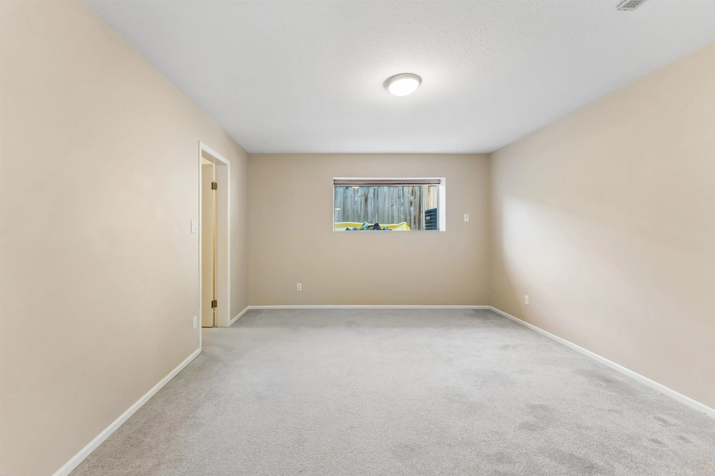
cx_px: 358
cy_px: 238
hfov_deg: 104.3
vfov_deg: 81.2
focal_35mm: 14
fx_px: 278
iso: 400
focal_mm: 14
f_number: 7.1
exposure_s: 1/13
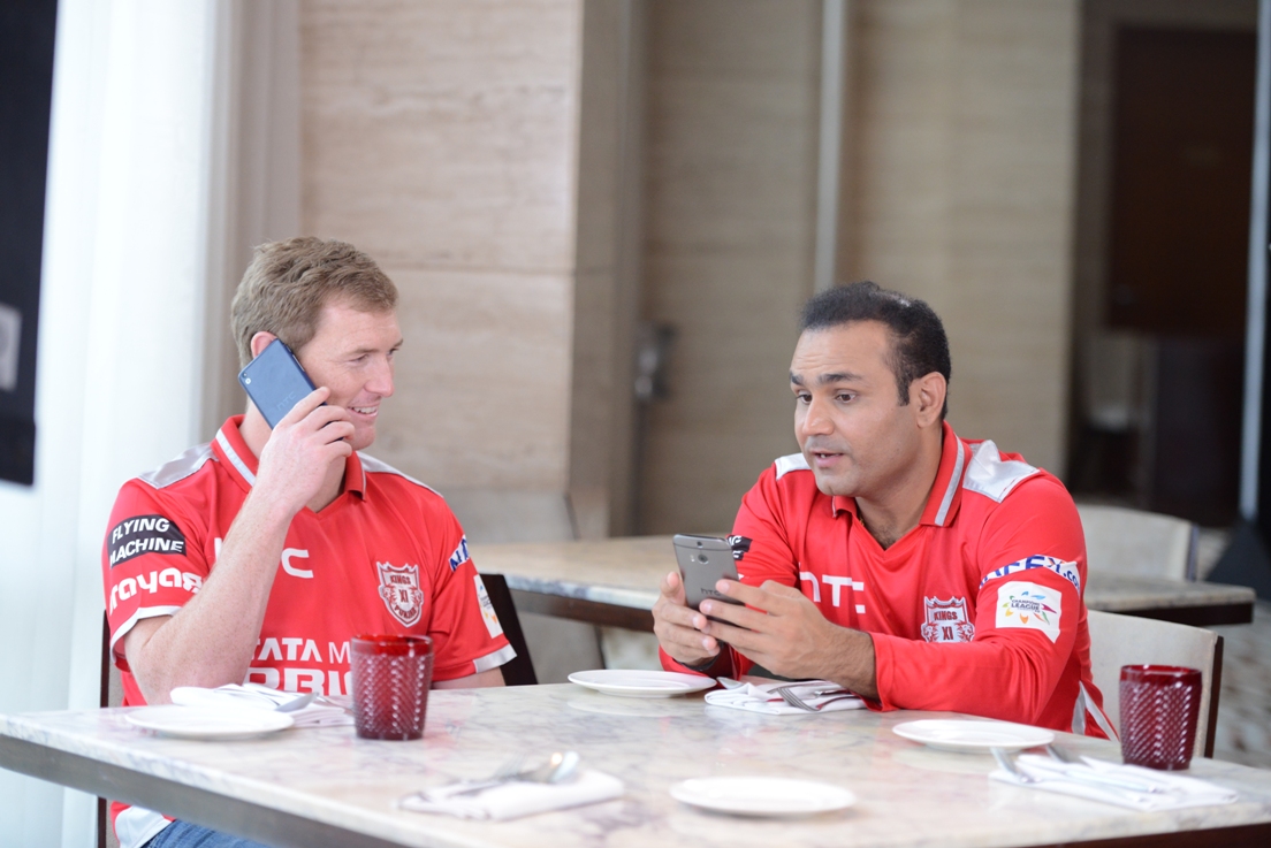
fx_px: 3708
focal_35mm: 105
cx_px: 636
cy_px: 424
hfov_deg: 19.4
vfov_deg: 13.1
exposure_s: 1/400
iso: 2000
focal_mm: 105
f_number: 3.2
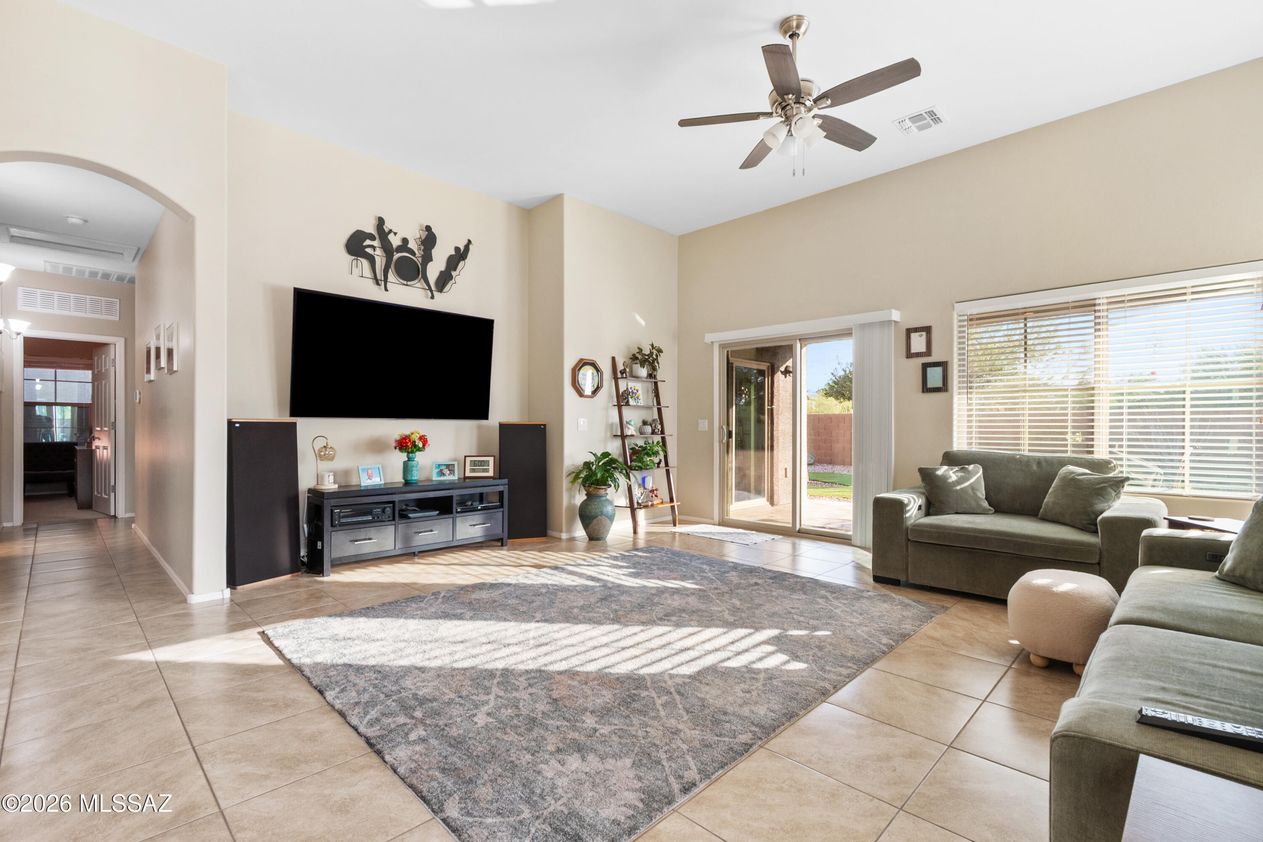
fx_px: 526
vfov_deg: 77.3
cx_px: 632
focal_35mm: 15
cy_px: 421
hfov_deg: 100.4
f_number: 11
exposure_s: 1/8
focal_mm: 10
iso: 800
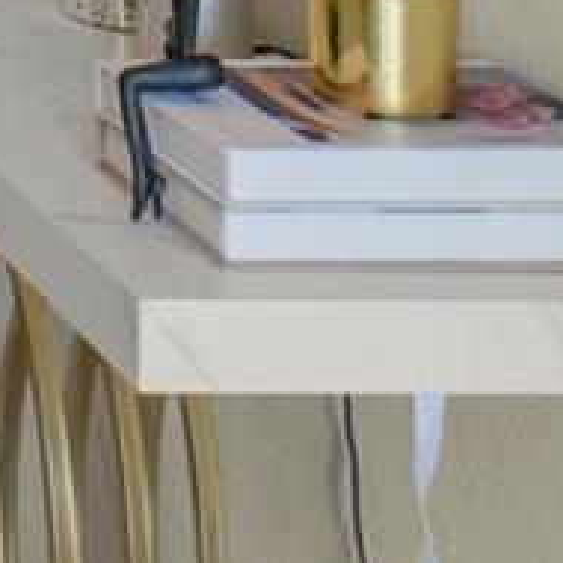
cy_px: -596
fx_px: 2355
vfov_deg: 12.0
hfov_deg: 10.7
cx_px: -966
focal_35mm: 128
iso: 500
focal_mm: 14
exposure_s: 1/13
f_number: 11
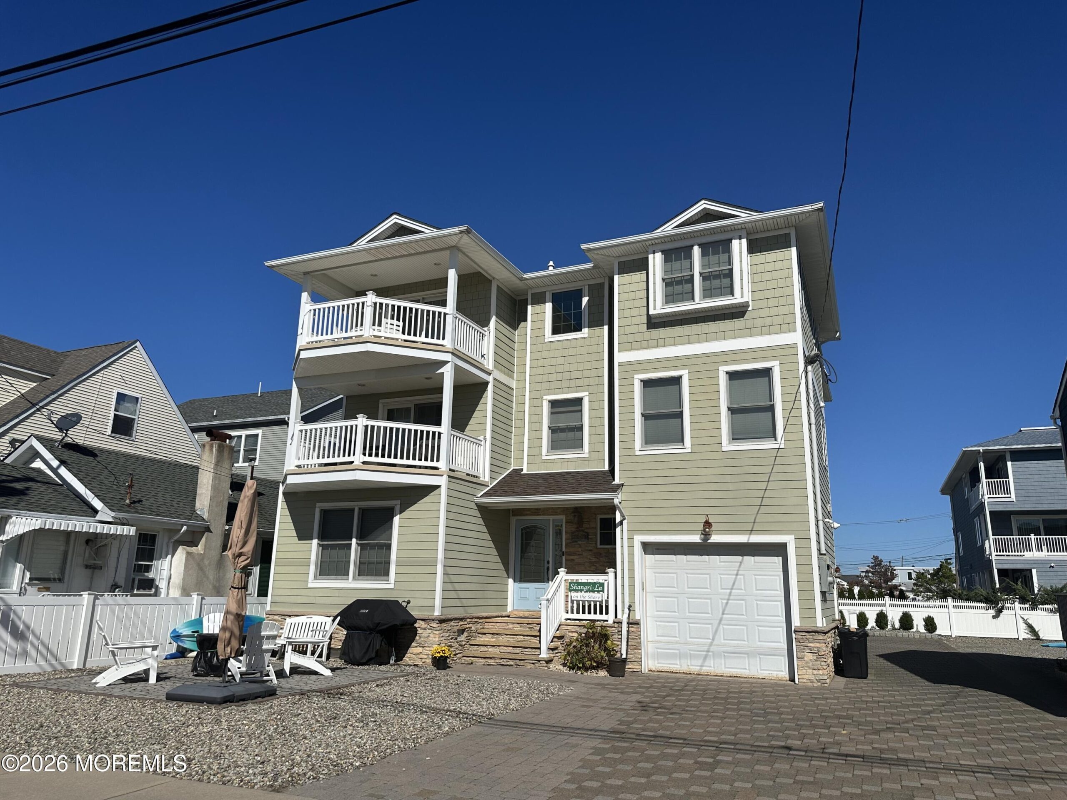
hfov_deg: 71.6
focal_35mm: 24
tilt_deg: +14.2
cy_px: 400
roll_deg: -0.4
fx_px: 740
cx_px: 534
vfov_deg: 56.8
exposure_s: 1/12048
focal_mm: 6.86
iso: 80
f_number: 1.78
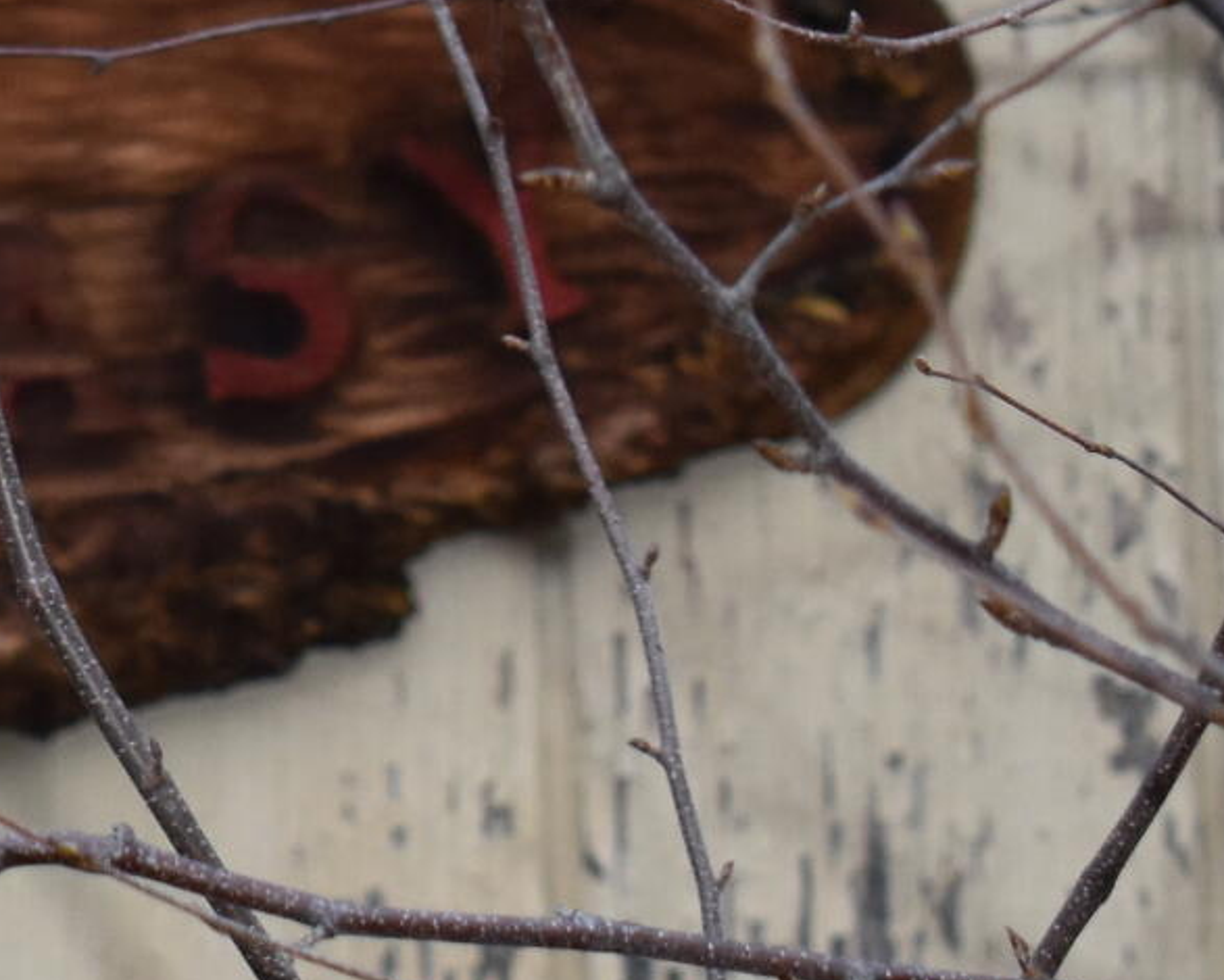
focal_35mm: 395
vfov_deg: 3.9
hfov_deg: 4.8
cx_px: -1176
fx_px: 14328
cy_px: 242
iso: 800
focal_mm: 55
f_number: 5.6
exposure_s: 1/125
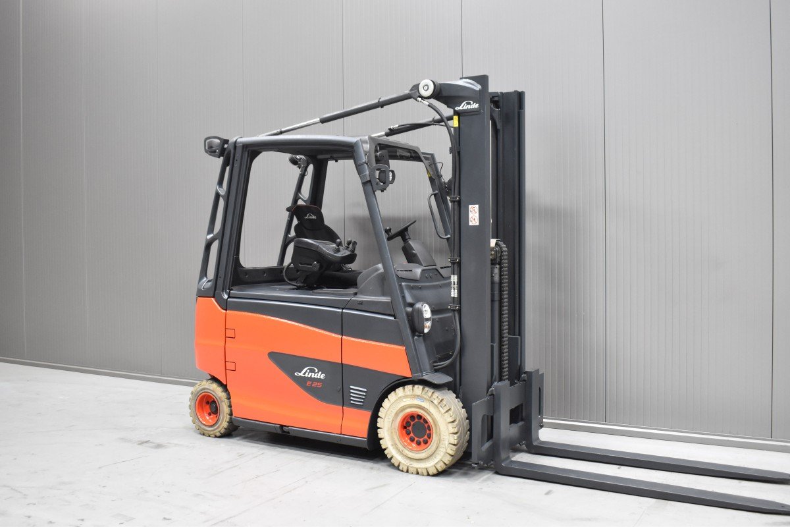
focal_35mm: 34
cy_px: 264
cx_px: 395
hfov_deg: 55.1
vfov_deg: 38.4
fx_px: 757
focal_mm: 23
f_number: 4.5
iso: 1600
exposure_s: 1/30
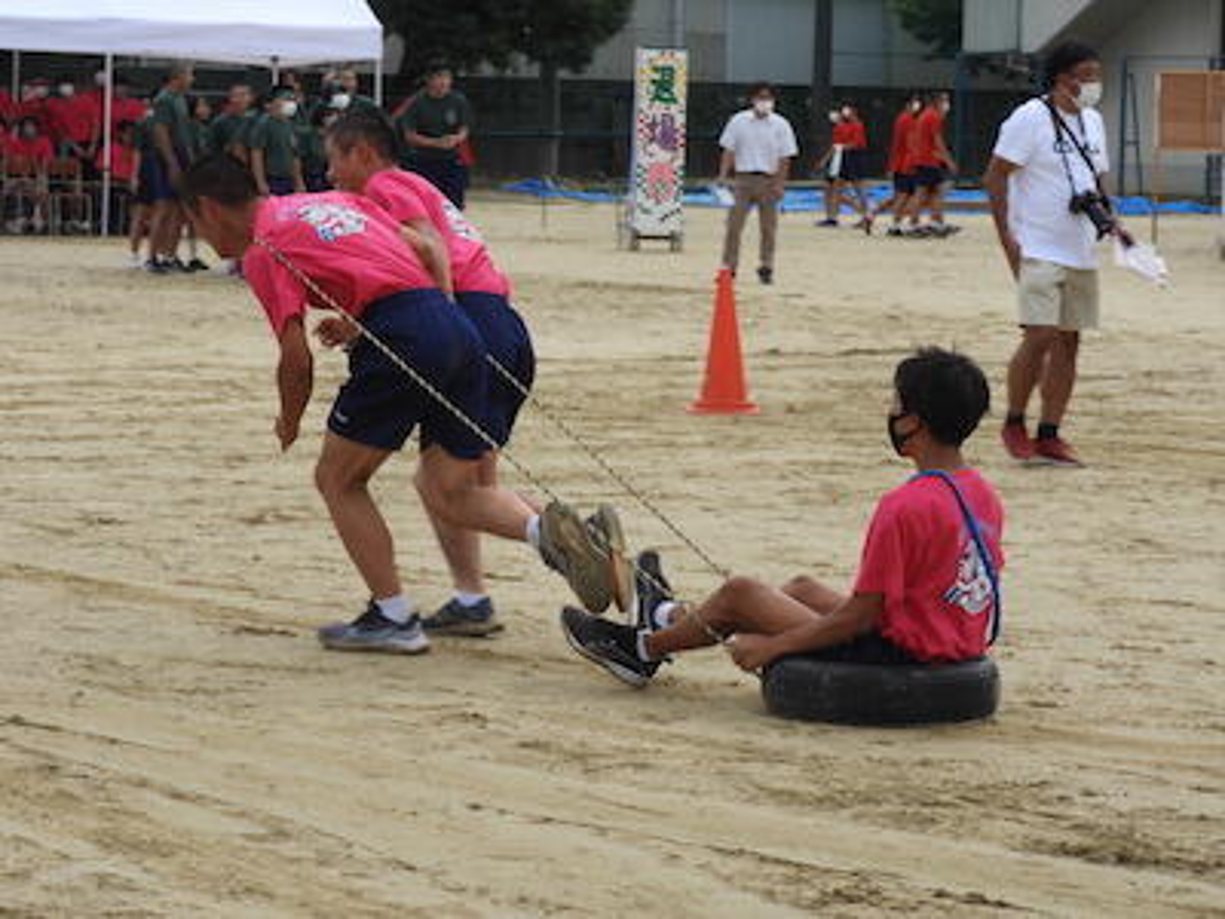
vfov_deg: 11.0
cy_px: 460
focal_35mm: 135
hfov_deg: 14.6
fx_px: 4777
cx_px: 612
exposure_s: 1/400
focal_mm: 24.2
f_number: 5
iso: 100
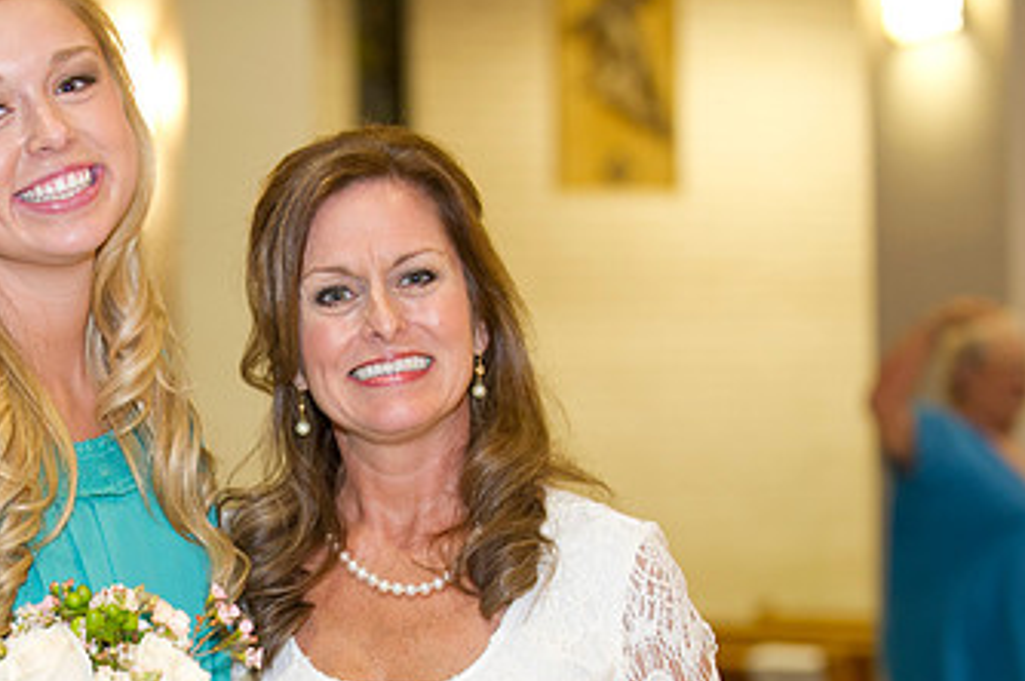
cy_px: 549
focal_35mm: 139
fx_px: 3954
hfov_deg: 14.7
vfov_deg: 9.8
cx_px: 249
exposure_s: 1/80
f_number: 2.8
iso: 1600
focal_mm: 80
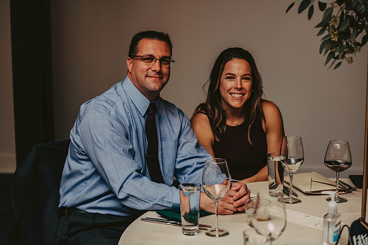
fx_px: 716
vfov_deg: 19.5
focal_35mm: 70
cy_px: 122
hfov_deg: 28.8
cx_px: 184
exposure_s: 1/200
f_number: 3.2
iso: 2000
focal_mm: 70
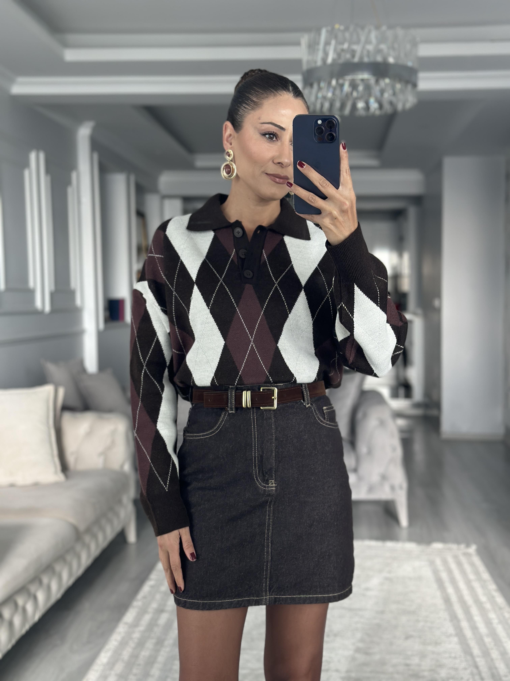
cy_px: 340
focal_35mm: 48
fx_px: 943
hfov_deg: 30.3
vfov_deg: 39.7
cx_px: 255
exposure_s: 1/71
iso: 125
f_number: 1.78
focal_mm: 6.86
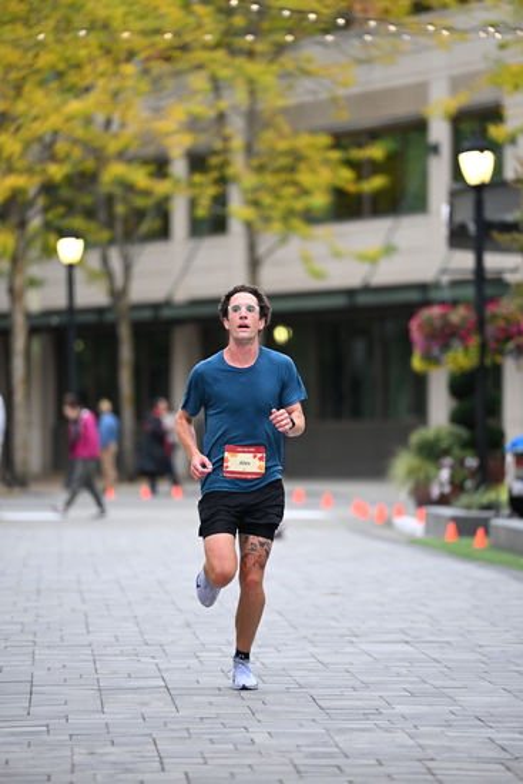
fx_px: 4355
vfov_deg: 10.3
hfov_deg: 6.9
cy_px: 392
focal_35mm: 200
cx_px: 262
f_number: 2.8
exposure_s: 1/800
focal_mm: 200
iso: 1600
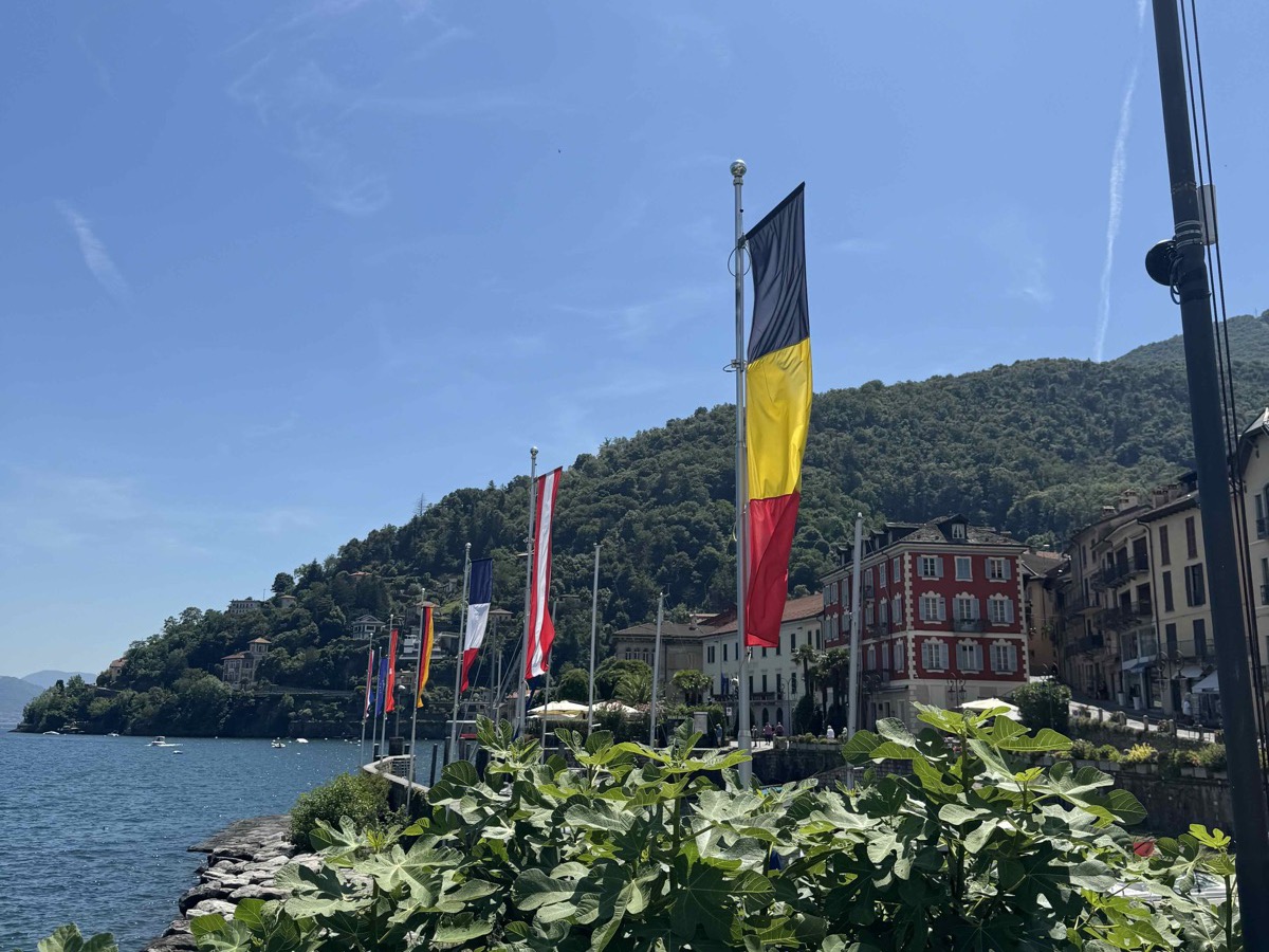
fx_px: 880
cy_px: 476
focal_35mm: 24
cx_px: 634
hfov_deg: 71.6
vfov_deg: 56.8
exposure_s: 1/6410
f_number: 1.78
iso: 80
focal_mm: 6.76
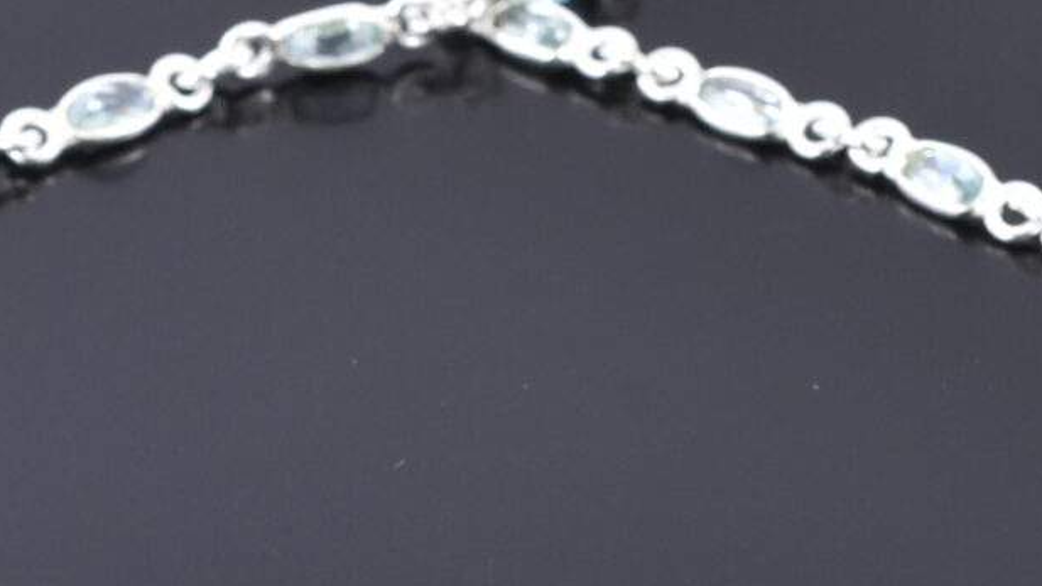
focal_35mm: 261
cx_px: 292
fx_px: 7211
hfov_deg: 8.3
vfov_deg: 4.6
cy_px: 819
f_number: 8
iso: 360
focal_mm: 40
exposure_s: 1/250
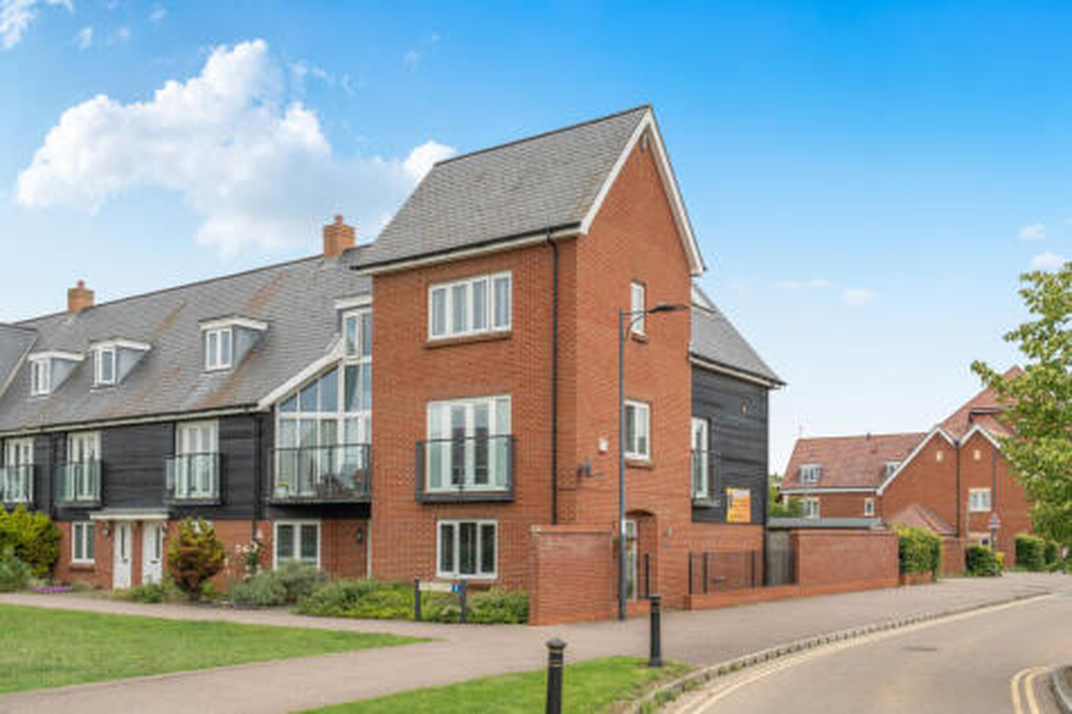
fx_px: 923
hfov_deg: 60.3
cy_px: 357
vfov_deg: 42.3
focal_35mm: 31
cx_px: 536
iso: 400
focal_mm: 21
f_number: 8
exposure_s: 1/640
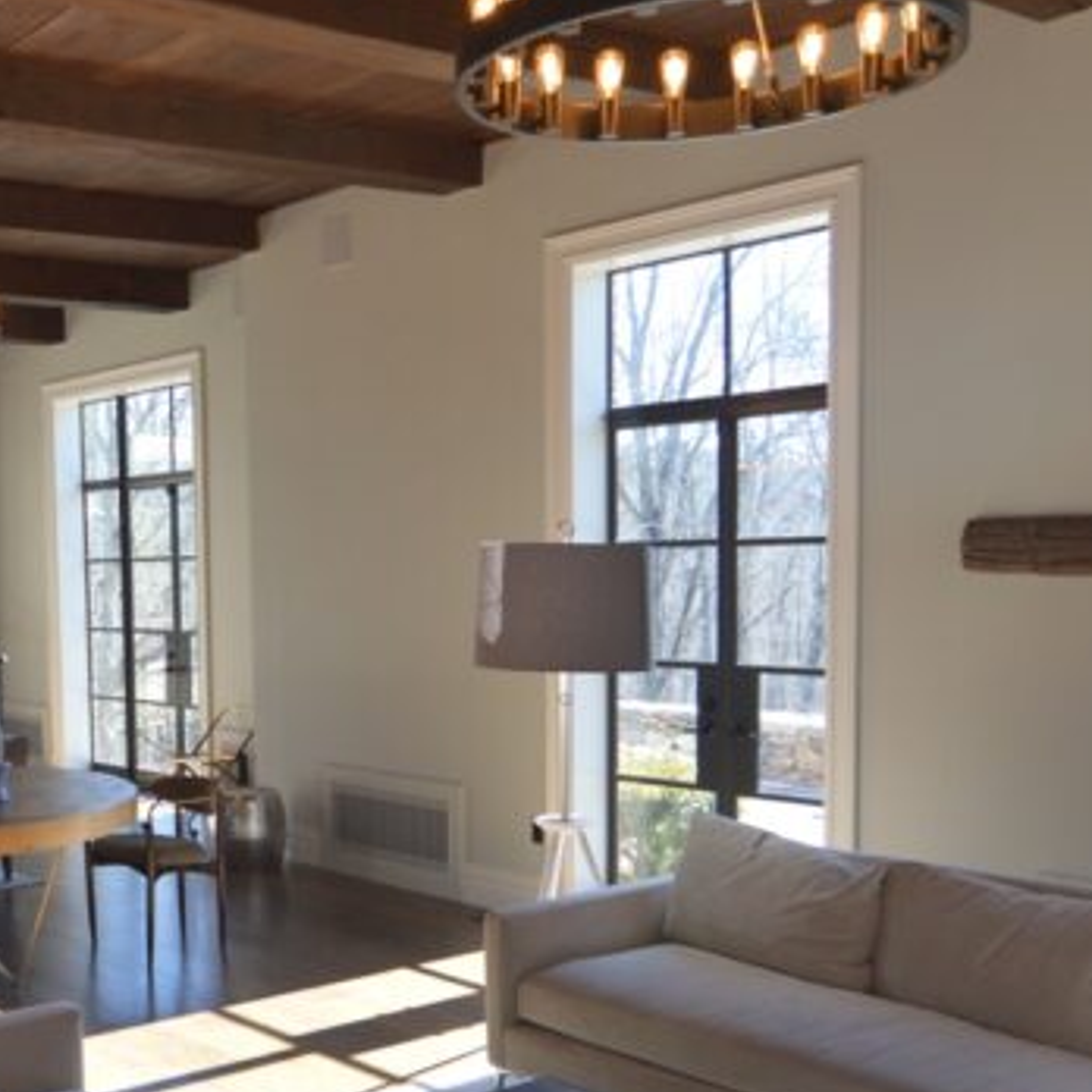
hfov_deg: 39.3
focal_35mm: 41
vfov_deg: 40.4
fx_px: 1472
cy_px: 676
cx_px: 235
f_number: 2.8
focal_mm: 11
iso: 160
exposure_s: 1/125
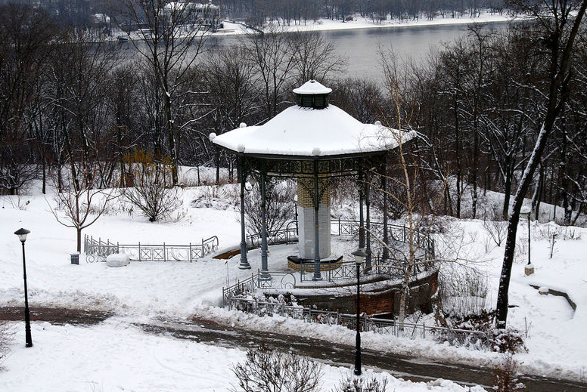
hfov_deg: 23.3
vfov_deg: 15.7
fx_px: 1420
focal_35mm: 87
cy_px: 196
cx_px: 338
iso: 100
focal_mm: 50
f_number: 7.1
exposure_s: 1/125
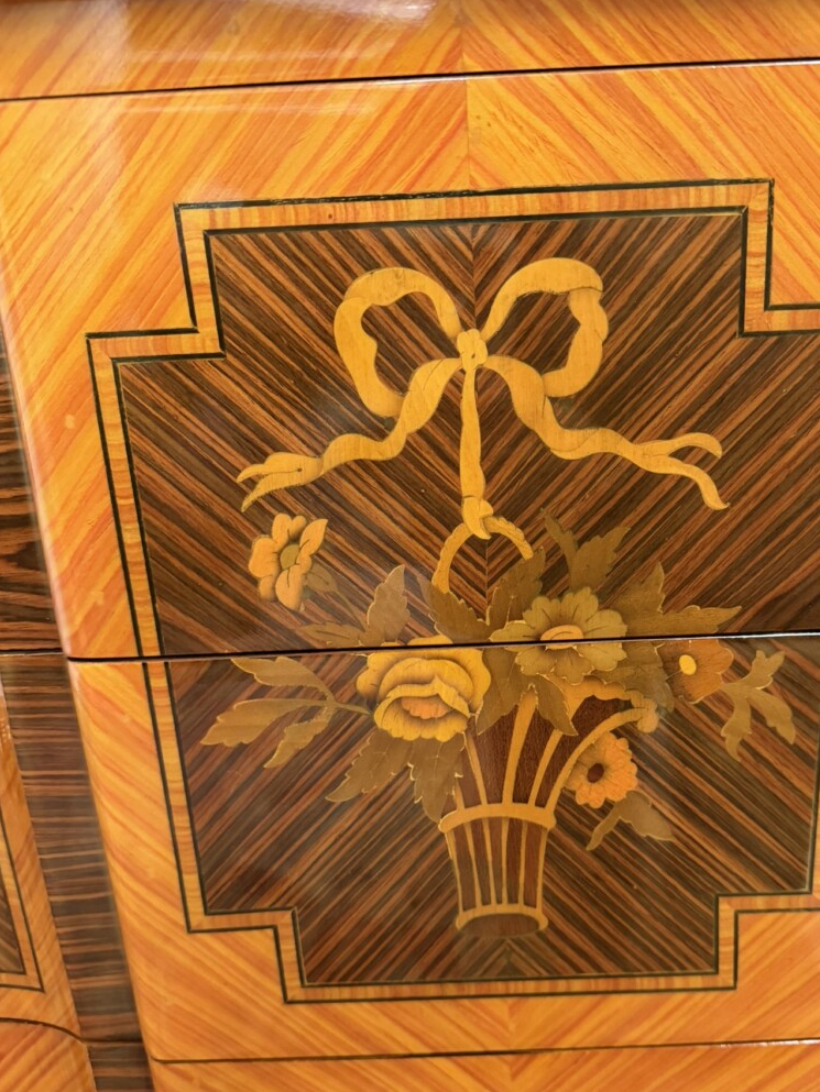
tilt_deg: -18.2
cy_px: 630
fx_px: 916
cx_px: 484
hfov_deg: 48.0
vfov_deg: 61.3
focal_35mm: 29
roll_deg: +2.0
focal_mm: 6.76
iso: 640
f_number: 1.78
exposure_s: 1/50
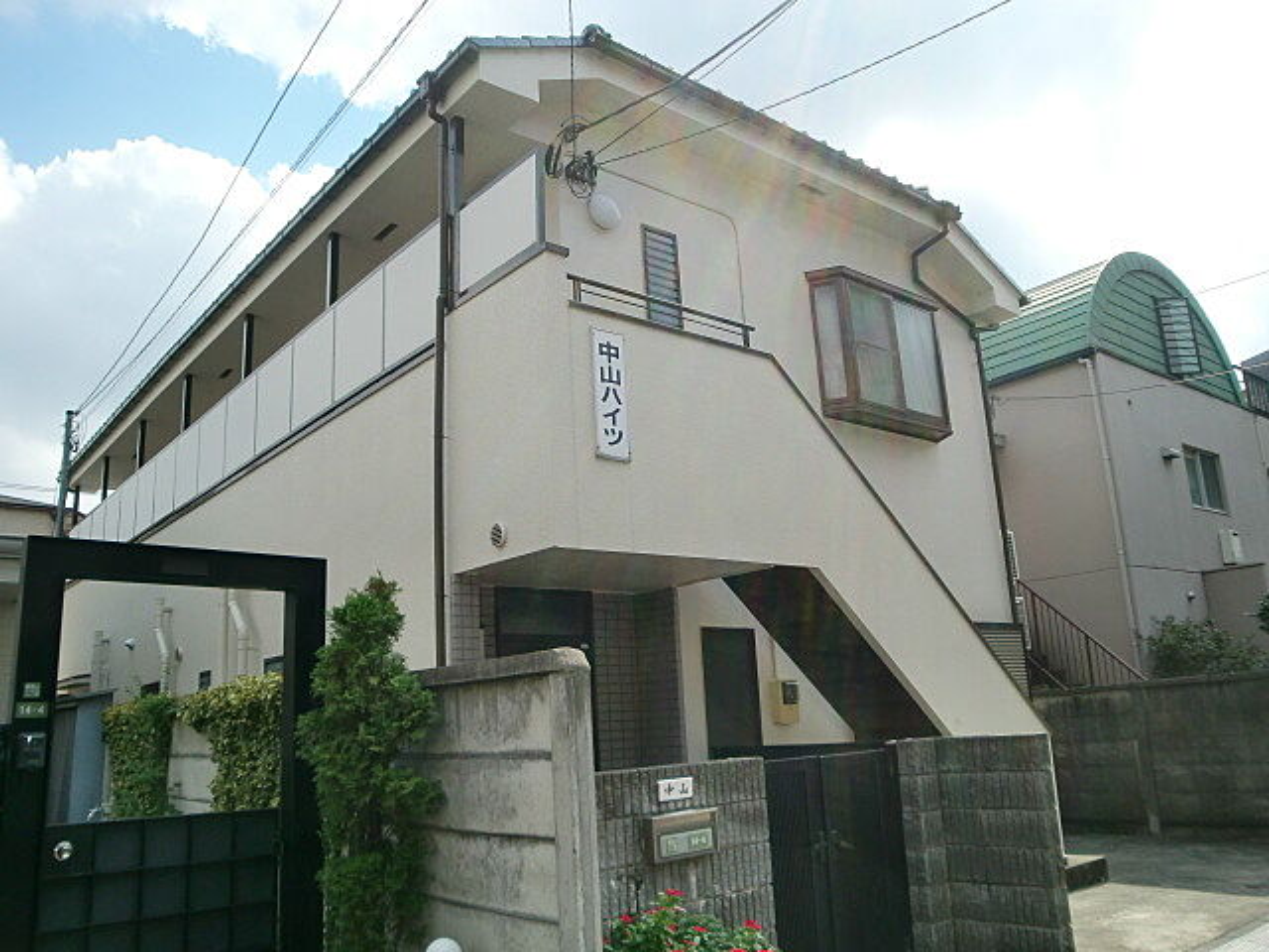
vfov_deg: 49.7
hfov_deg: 63.4
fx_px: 1026
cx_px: 634
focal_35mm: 28
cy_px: 476
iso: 64
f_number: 7.8
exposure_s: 1/160
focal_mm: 4.65
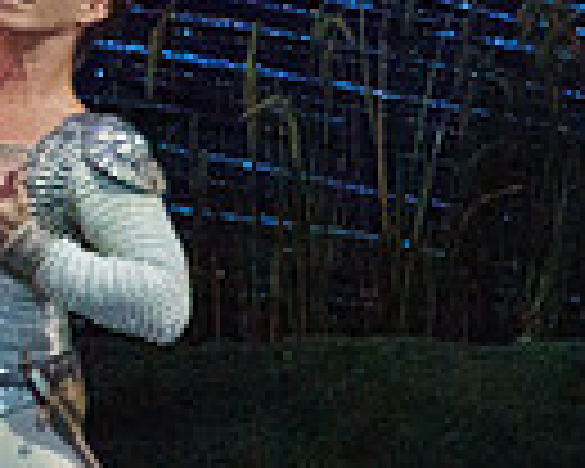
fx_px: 24499
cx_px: 958
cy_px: 340
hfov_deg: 1.4
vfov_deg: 1.1
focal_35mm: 1415
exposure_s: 1/320
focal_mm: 339
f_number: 5.6
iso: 8000
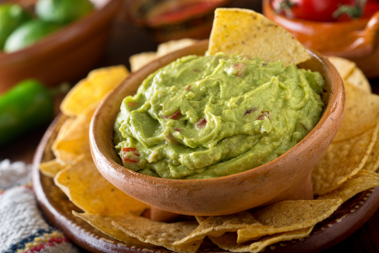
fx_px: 579
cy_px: 126
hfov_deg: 36.2
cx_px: 190
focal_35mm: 55
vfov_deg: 24.6
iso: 100
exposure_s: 1/250
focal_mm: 55
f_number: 5.6
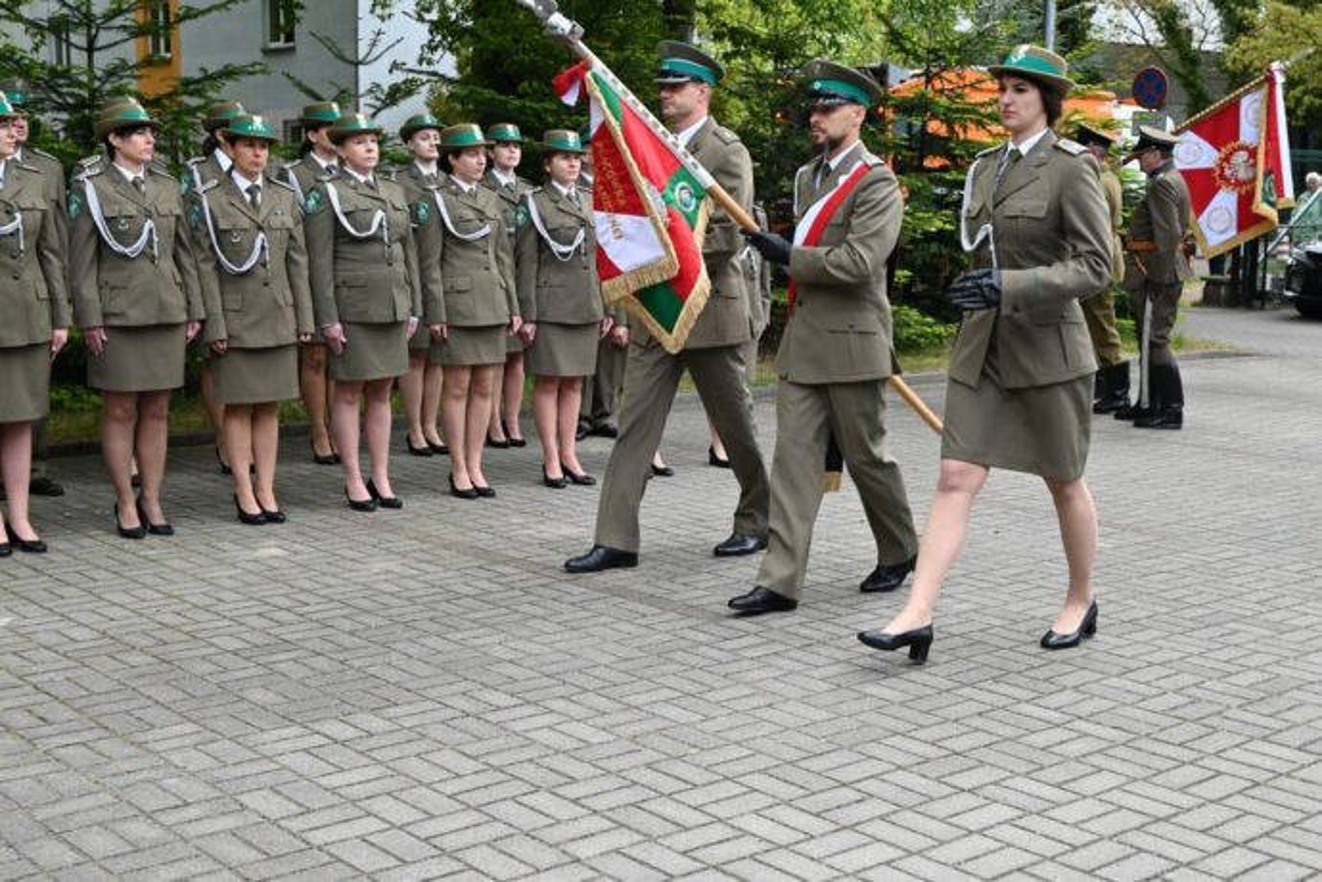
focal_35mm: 50
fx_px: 1836
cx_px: 661
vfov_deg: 27.0
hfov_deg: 39.6
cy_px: 441
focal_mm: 50
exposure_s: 1/250
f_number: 6.3
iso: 320
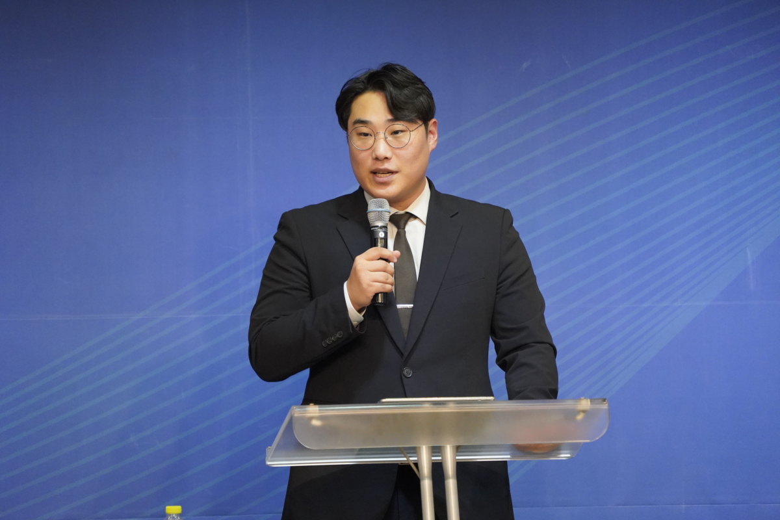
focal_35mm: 400
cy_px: 260
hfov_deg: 5.2
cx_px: 390
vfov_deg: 3.4
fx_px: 8666
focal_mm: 400
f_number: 5.6
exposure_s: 1/500
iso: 8000
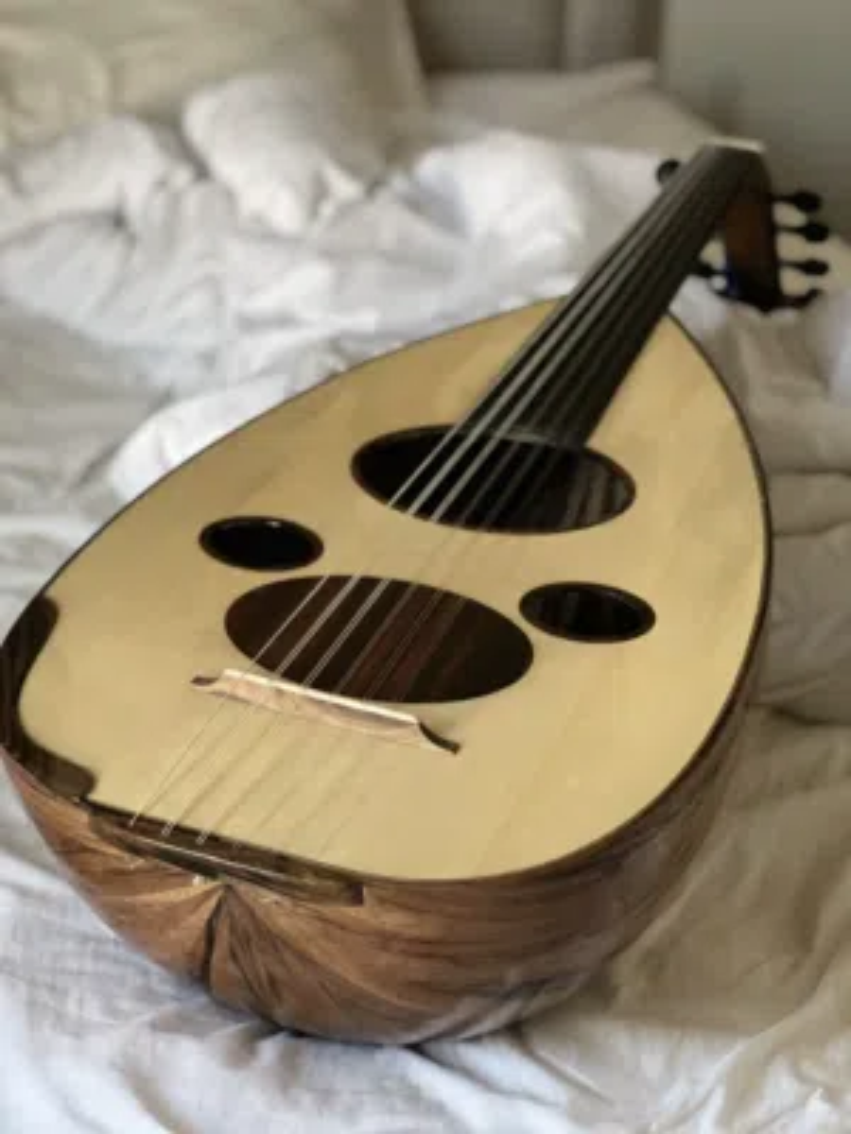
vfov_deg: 25.3
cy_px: 567
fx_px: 2524
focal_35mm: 77
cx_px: 426
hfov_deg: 19.1
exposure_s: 1/15
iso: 800
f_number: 2.8
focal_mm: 9
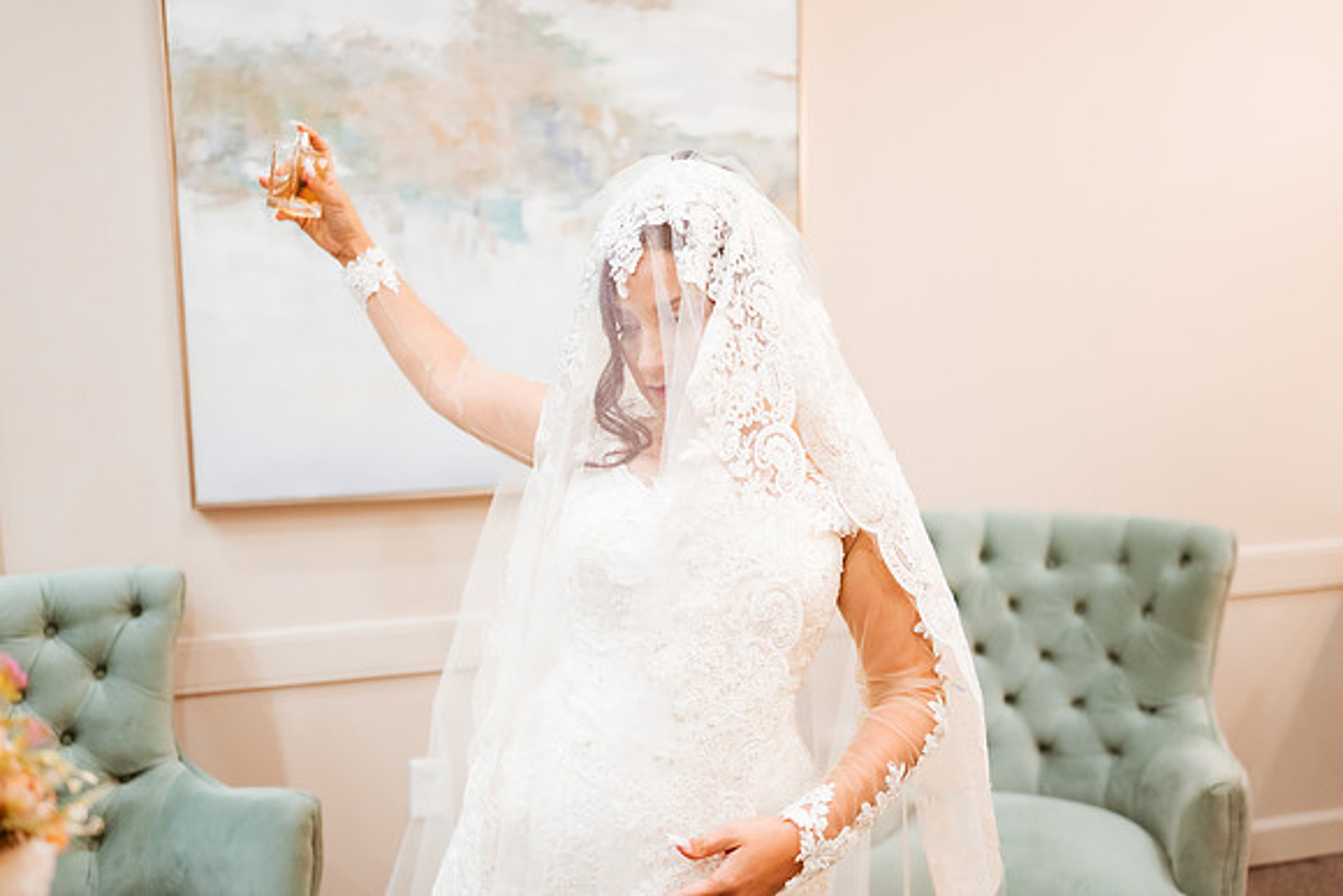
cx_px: 672
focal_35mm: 35
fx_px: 1306
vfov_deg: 37.9
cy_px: 448
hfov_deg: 54.4
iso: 1250
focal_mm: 35
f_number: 1.8
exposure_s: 1/500
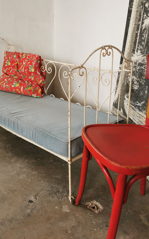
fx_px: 240
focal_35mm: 37
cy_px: 89
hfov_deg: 34.3
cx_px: 56
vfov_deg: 52.2
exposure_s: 1/100
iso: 100
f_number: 1.6
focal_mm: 5.56
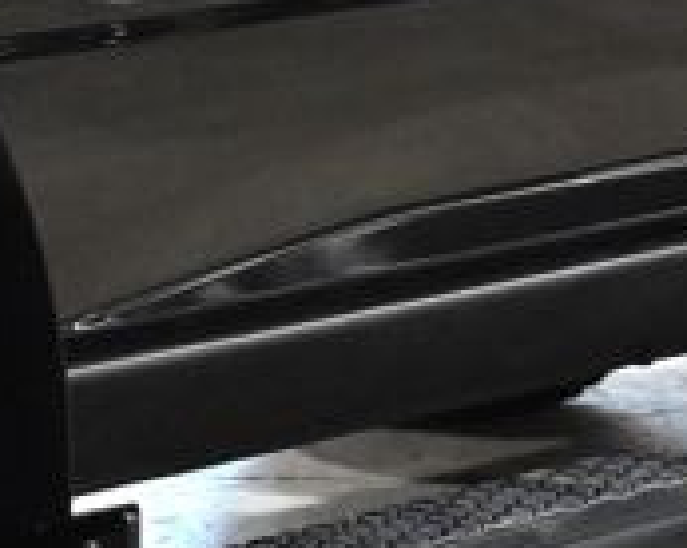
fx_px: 6438
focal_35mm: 317
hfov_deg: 6.0
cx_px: -679
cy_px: 75
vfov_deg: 4.9
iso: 4000
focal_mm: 36
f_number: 7.1
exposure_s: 1/50
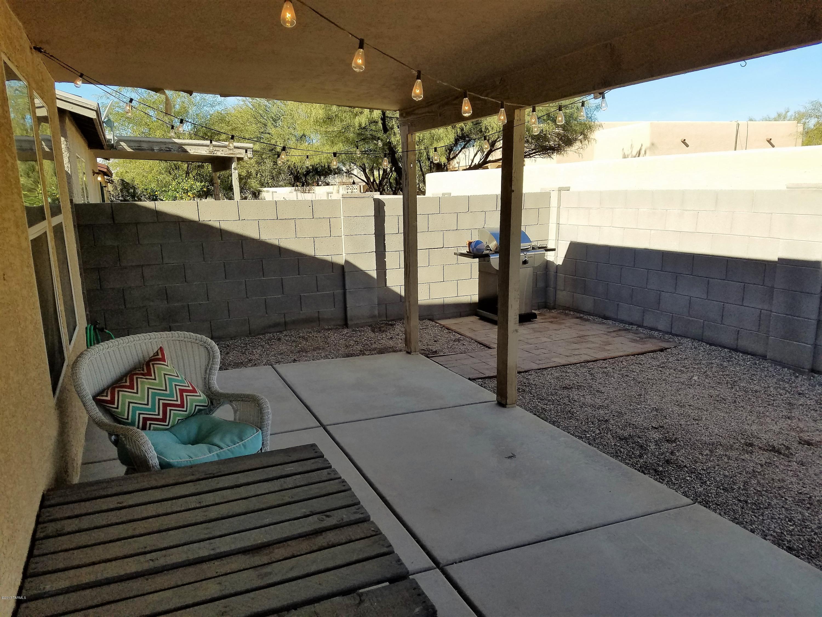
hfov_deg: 67.3
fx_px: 617
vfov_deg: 53.1
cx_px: 411
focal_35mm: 26
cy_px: 308
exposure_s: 1/1844
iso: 50
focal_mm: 4.2
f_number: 1.7
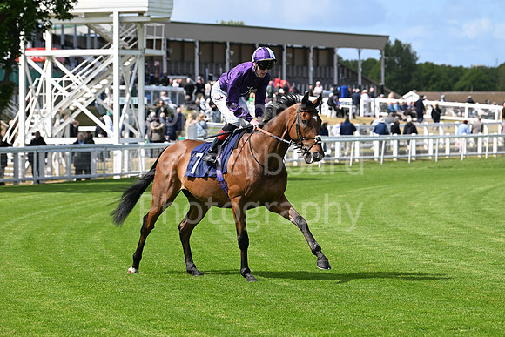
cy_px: 168
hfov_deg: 13.2
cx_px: 252
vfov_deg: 8.9
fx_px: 2175
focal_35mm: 155
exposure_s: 1/1600
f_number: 5.6
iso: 400
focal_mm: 155
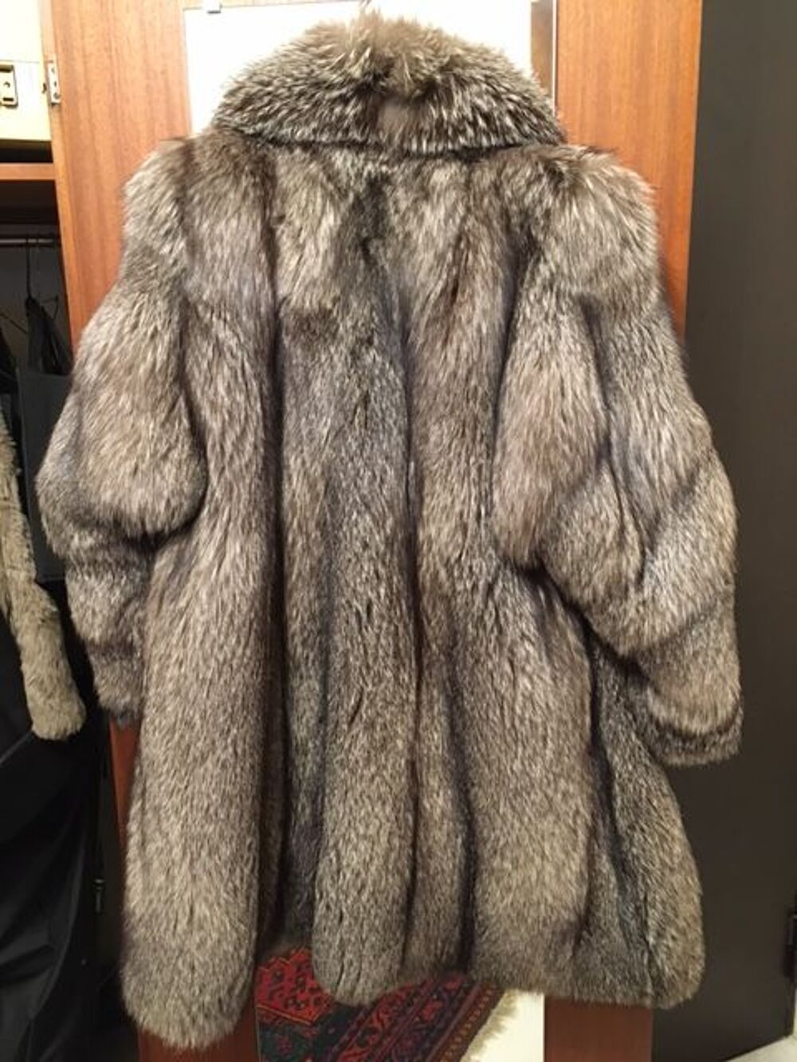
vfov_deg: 61.7
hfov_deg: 48.2
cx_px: 398
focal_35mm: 29
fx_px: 890
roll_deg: +1.2
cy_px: 531
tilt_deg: -10.6
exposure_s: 1/17
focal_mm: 4.15
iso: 200
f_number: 2.2
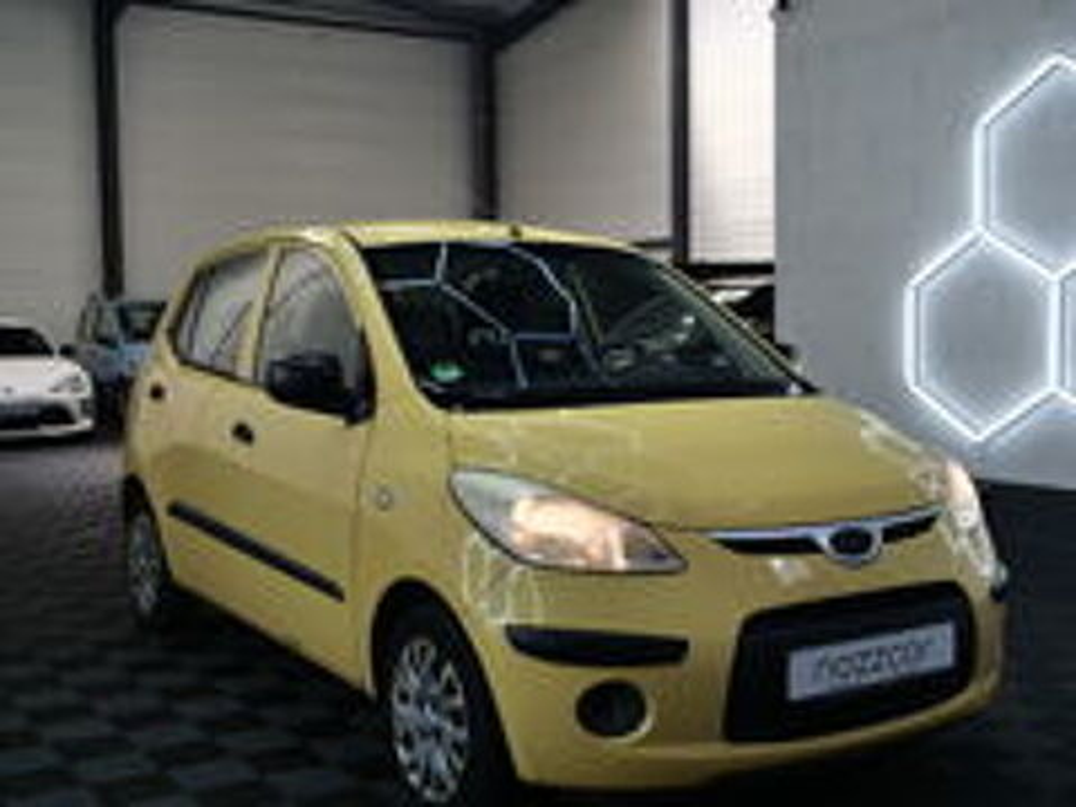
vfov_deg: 32.9
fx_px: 1368
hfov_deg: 42.9
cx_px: 538
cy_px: 404
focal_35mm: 44
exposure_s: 1/80
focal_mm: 22
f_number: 4
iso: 200
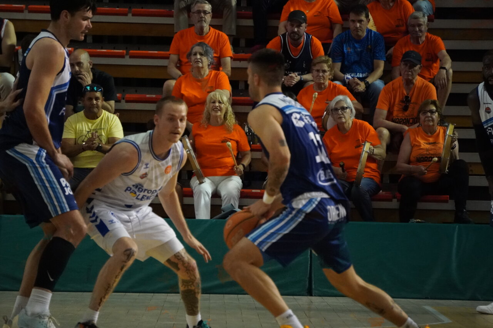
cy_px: 164
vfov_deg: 4.5
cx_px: 246
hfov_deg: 6.7
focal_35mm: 306
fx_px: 4190
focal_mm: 204
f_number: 6.3
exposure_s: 1/1000
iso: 6400
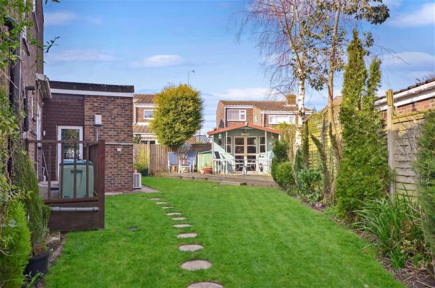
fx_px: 362
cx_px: 218
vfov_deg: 43.4
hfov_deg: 62.0
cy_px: 144
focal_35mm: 30
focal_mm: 20
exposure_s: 1/160
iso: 200
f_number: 6.3
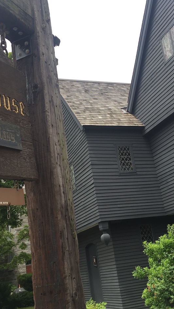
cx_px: 99
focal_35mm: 43
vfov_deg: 47.4
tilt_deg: +17.3
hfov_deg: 27.7
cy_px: 156
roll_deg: +8.0
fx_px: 353
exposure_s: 1/964
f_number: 2.2
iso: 32
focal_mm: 4.15
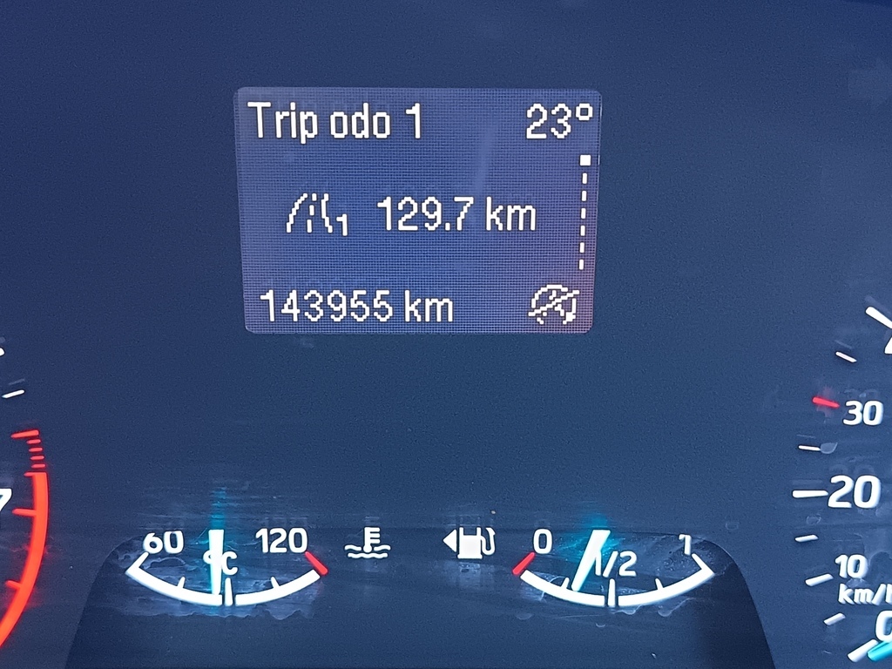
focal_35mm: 48
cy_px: 334
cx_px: 446
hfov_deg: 39.7
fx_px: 1237
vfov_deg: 30.3
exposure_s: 1/60
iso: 4374
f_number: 1.75
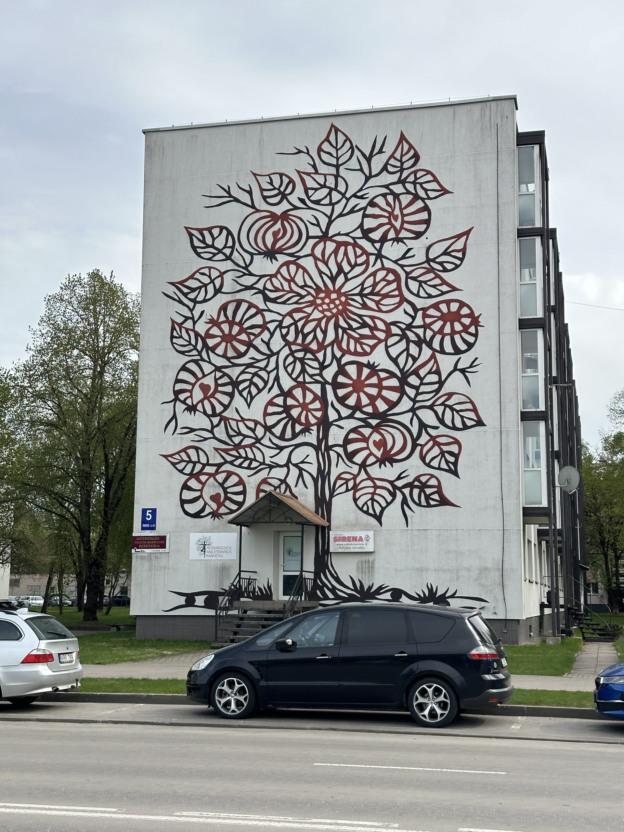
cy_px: 416
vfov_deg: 39.7
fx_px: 1154
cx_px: 312
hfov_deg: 30.3
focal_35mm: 48
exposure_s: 1/2532
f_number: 1.78
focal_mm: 6.86
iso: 64
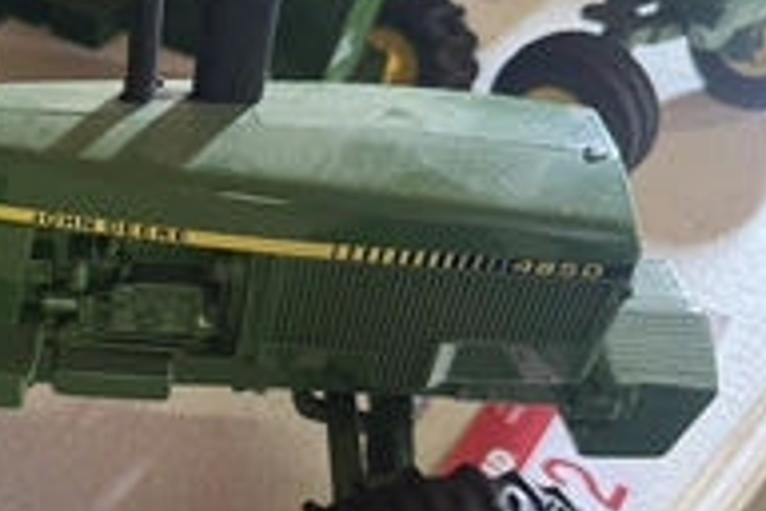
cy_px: 347
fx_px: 1106
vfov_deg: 25.8
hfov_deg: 34.8
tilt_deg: -47.3
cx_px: 8
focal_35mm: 52
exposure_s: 1/40
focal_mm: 6.76
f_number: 1.78
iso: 1000
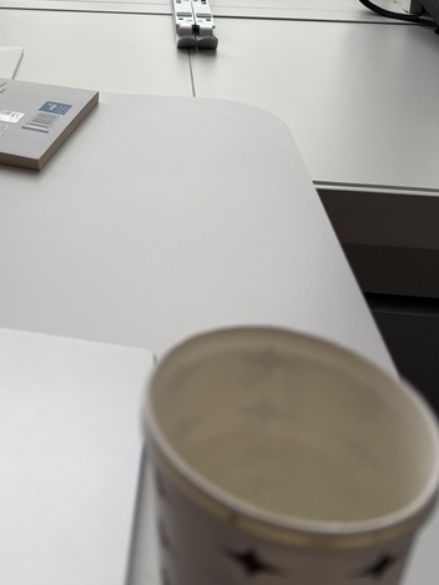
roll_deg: -0.7
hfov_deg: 27.2
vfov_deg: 34.7
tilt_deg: -16.9
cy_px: 25
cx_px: 14
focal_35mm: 51
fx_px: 862
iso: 50
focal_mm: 5.96
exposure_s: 1/356
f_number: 1.6
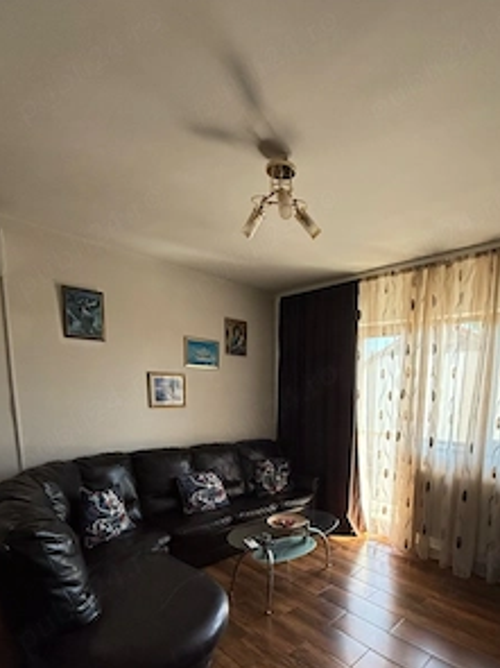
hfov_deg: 67.7
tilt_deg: -6.4
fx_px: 366
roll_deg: -1.5
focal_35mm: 19
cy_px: 446
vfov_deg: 81.8
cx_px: 310
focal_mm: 2.22
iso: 160
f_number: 2.2
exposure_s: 1/99
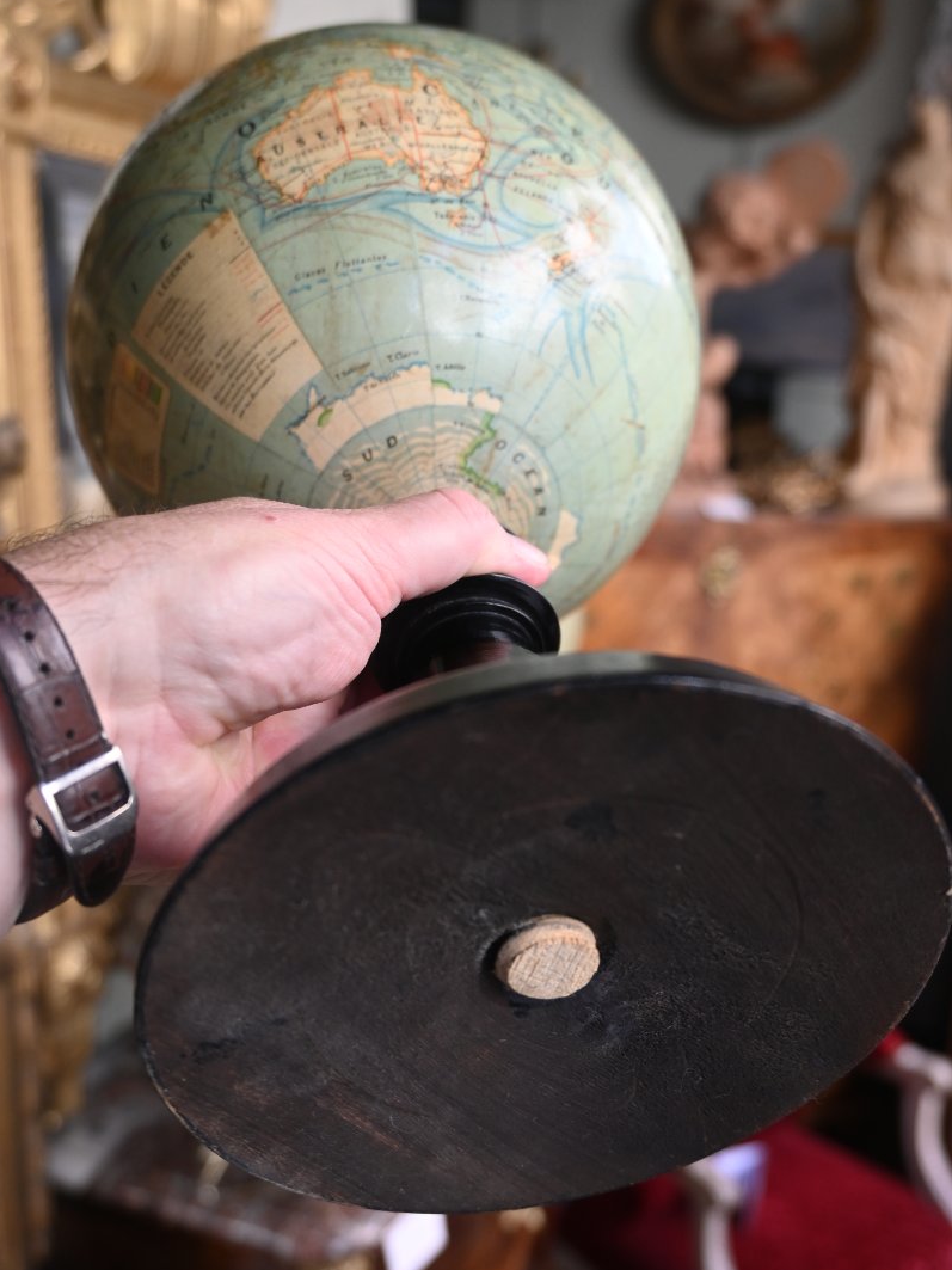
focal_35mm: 38
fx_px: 1404
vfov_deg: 48.6
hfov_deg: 37.5
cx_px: 475
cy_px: 705
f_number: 3.8
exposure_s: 1/200
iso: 400
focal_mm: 23.5
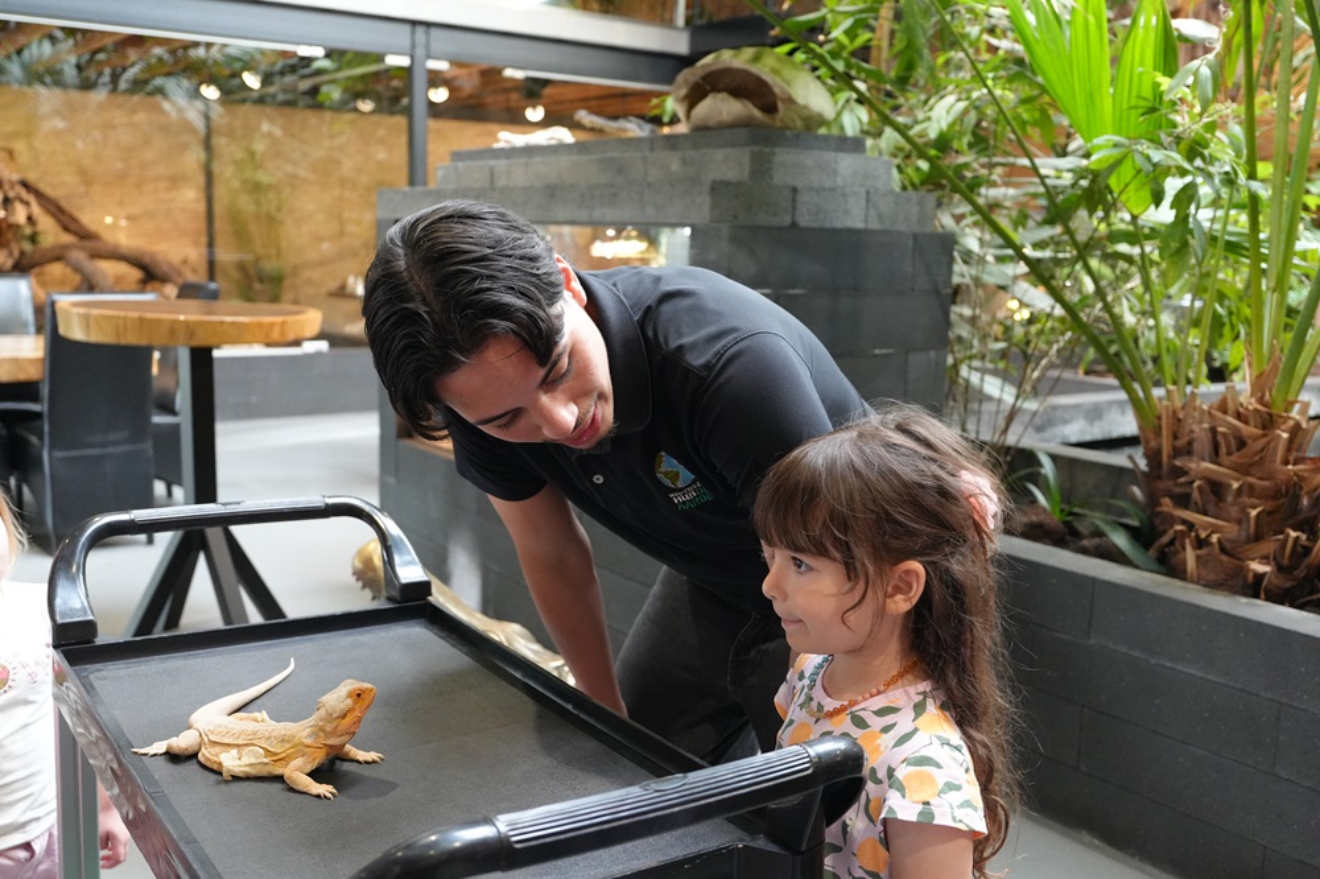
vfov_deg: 37.8
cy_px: 440
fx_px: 1283
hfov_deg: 54.5
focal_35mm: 35
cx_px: 660
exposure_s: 1/160
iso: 5000
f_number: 4
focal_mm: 35
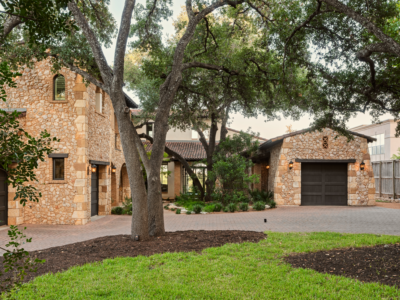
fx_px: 416
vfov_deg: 39.7
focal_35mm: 36
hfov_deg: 51.4
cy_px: 150
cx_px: 200
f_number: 13
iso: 320
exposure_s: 1/3
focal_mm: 45
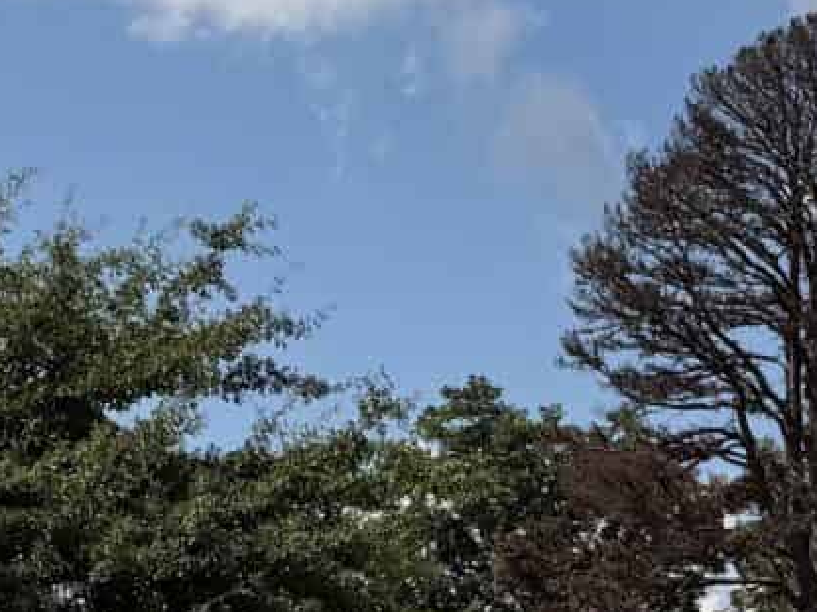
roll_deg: -0.7
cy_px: 514
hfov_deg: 13.3
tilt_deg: +7.7
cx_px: 463
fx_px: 3492
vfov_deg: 10.0
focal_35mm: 148
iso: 80
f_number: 1.78
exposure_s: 1/8130
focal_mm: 6.76
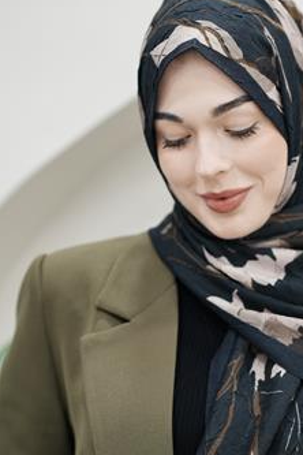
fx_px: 1136
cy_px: 253
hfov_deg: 15.1
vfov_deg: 22.6
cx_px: 228
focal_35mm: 90
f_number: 1.8
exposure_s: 1/160
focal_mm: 50
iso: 250
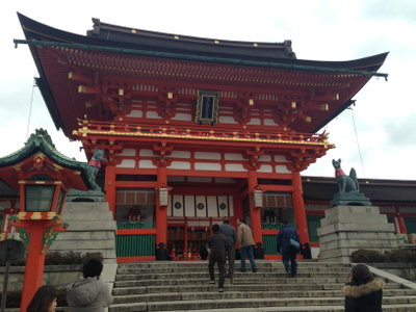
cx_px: 208
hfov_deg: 55.4
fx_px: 397
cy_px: 156
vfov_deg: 42.9
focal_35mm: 33
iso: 50
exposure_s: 1/645
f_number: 2.4
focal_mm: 4.12
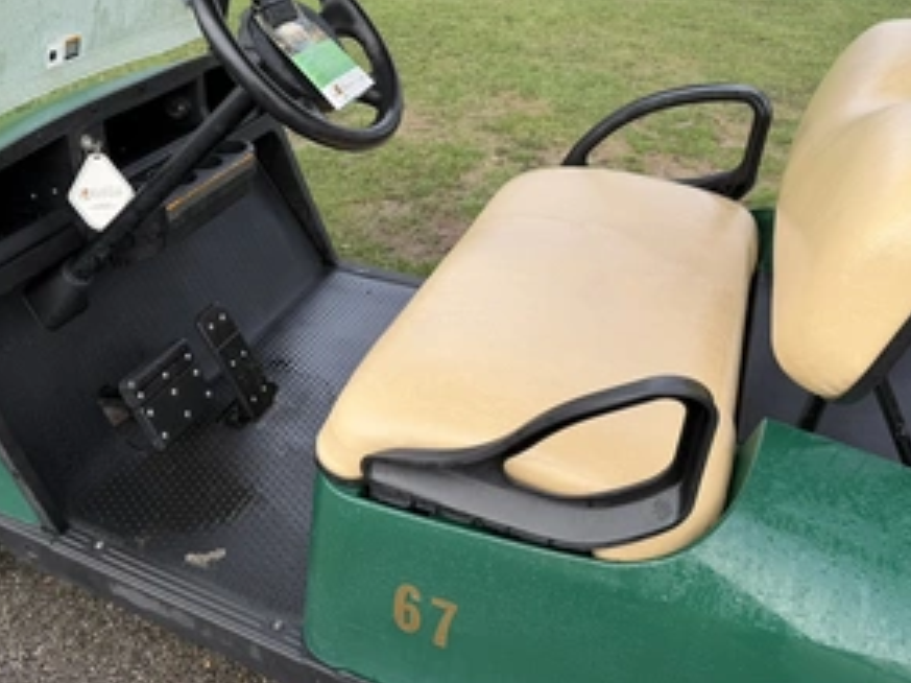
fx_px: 868
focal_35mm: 33
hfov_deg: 55.3
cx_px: 413
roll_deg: -3.9
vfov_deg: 42.8
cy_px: 291
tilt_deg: -24.2
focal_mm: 6.76
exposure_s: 1/445
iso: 80
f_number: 1.78
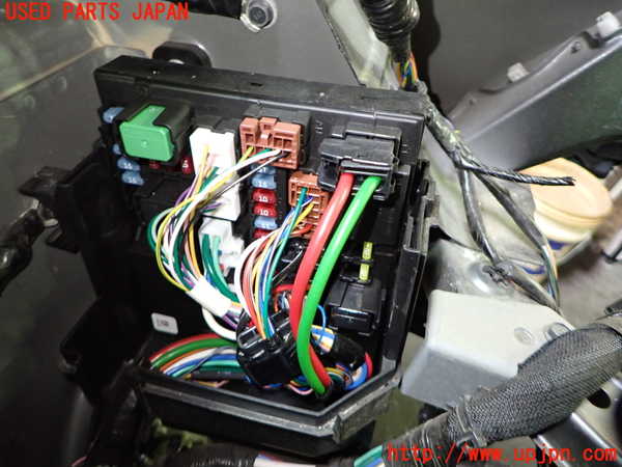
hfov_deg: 69.4
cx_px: 311
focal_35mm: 25
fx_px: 449
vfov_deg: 54.9
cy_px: 234
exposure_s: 1/30
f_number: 2
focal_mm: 4.5
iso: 400
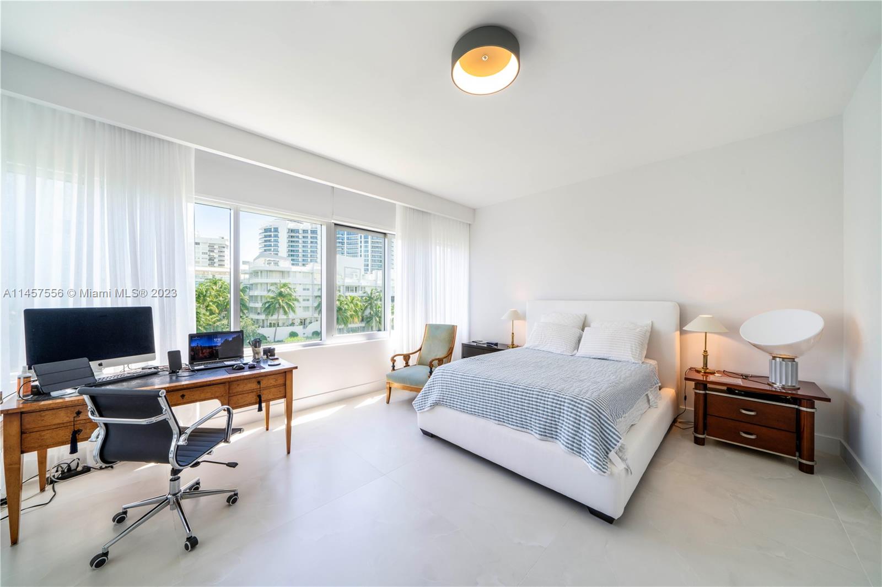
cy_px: 294
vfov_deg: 90.0
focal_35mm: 12
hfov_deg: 112.6
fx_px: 294
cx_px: 441
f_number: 11
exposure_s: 1/100
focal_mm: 12
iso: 125
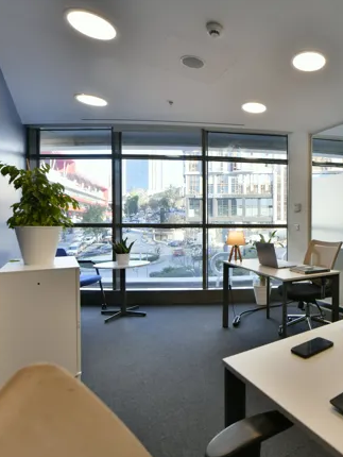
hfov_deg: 56.5
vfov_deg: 78.9
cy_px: 234
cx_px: 296
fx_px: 277
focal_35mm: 21
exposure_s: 1/125
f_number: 7.1
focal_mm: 14
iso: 640
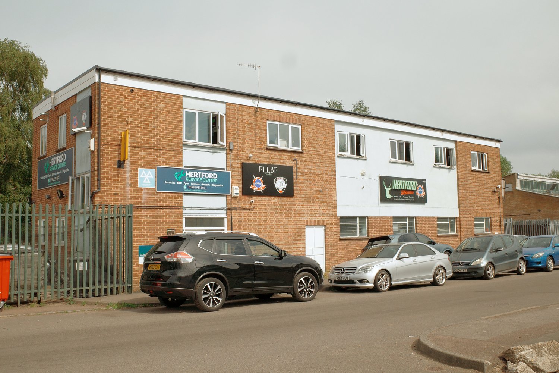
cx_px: 280
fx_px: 543
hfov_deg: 54.4
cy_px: 186
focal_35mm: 35
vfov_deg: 37.9
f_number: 5.6
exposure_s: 1/1600
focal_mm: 18.3
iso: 200
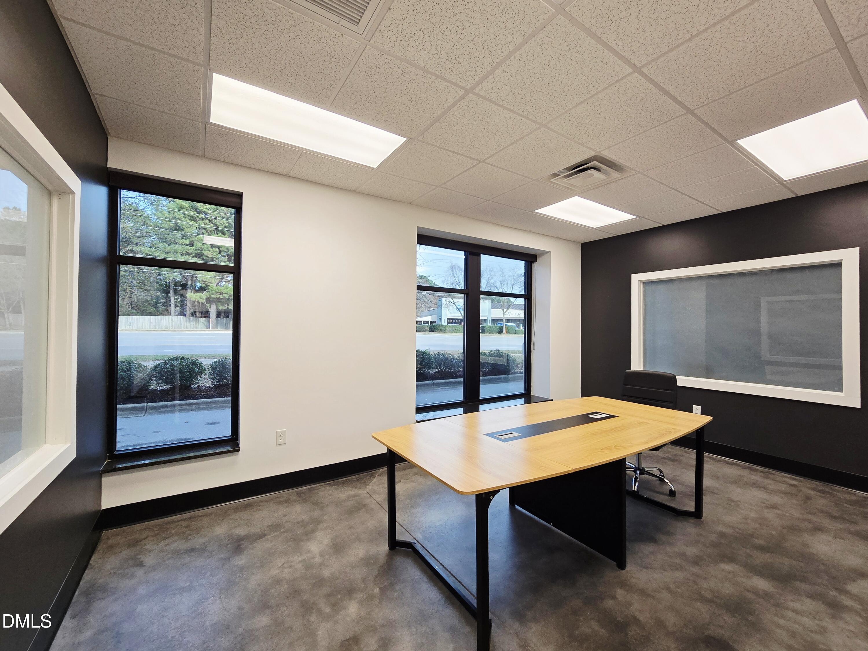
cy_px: 326
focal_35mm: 13
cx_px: 434
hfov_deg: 106.2
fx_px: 326
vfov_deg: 89.9
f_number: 2.2
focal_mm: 2.2
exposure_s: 1/60.2
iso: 80
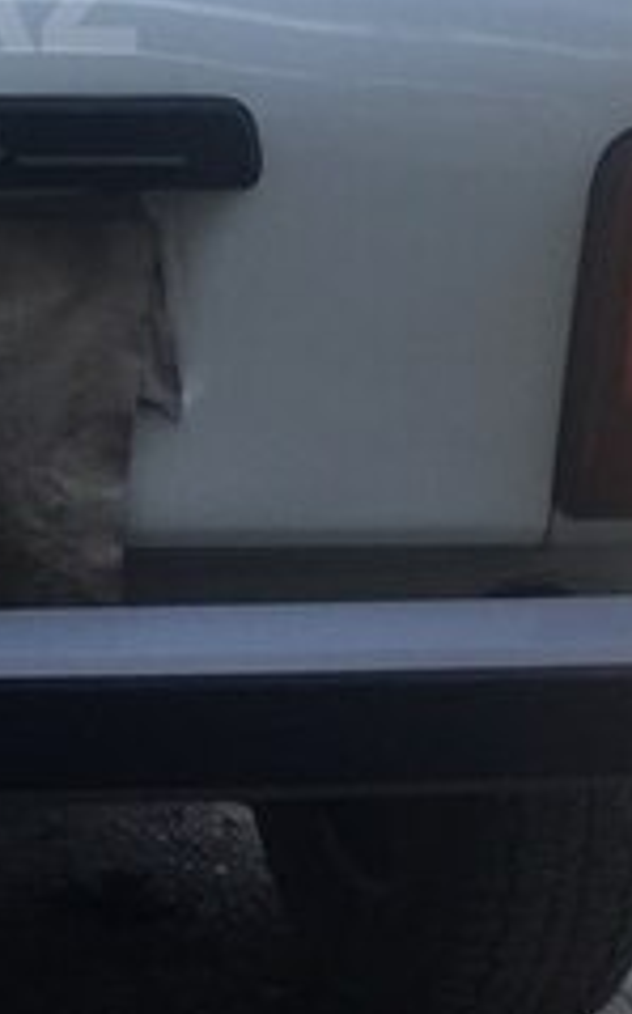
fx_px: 2347
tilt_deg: +2.0
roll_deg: +1.1
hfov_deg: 14.4
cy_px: -11
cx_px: -297
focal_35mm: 85
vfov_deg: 23.3
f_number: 2.2
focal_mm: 4.15
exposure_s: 1/718
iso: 25
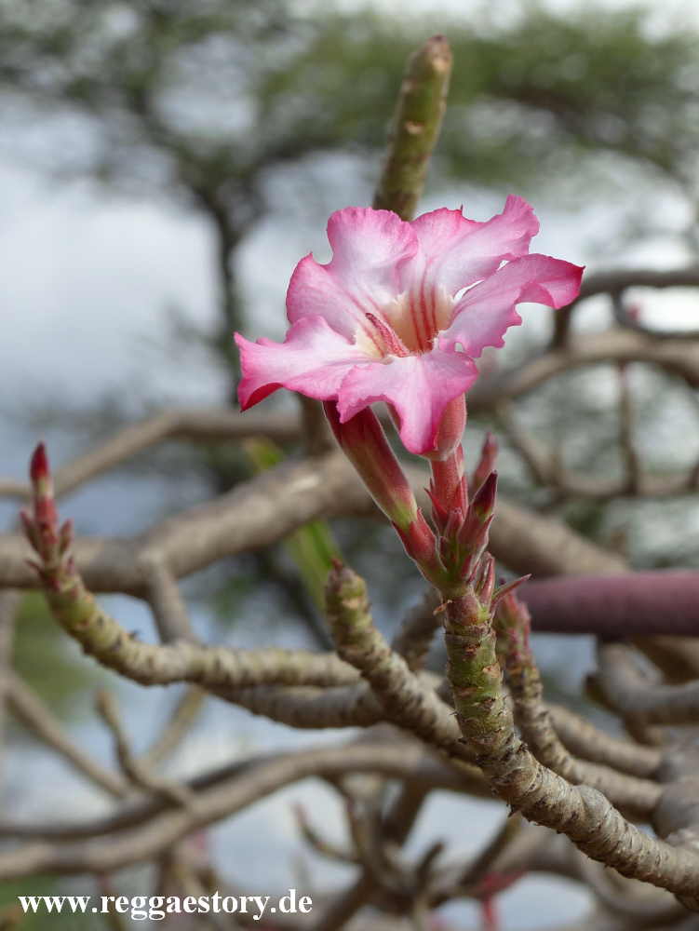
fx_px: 2529
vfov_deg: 20.9
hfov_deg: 15.7
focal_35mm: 94
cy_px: 466
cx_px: 350
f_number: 5
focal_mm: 16.9
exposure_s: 1/640
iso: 100
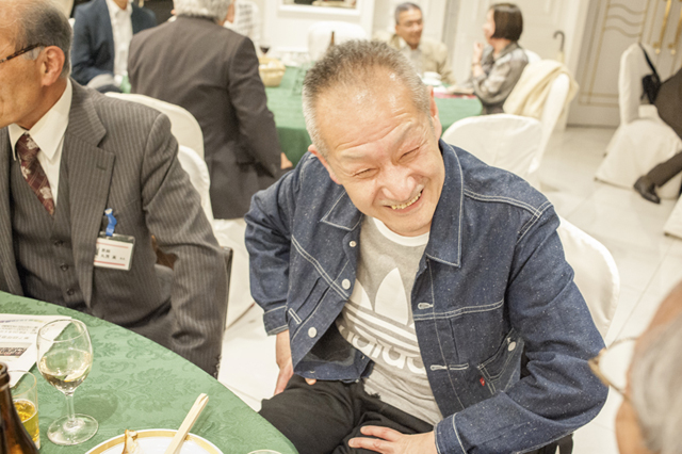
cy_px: 227
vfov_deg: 37.8
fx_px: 663
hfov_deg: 54.5
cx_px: 341
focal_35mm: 35
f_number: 5.6
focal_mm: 35
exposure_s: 1/100
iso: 3600
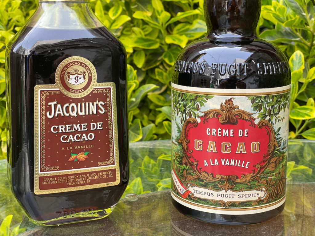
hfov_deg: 36.8
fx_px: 473
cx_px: 158
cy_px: 118
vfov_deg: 28.0
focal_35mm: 52
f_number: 2
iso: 40
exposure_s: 1/122
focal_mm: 6
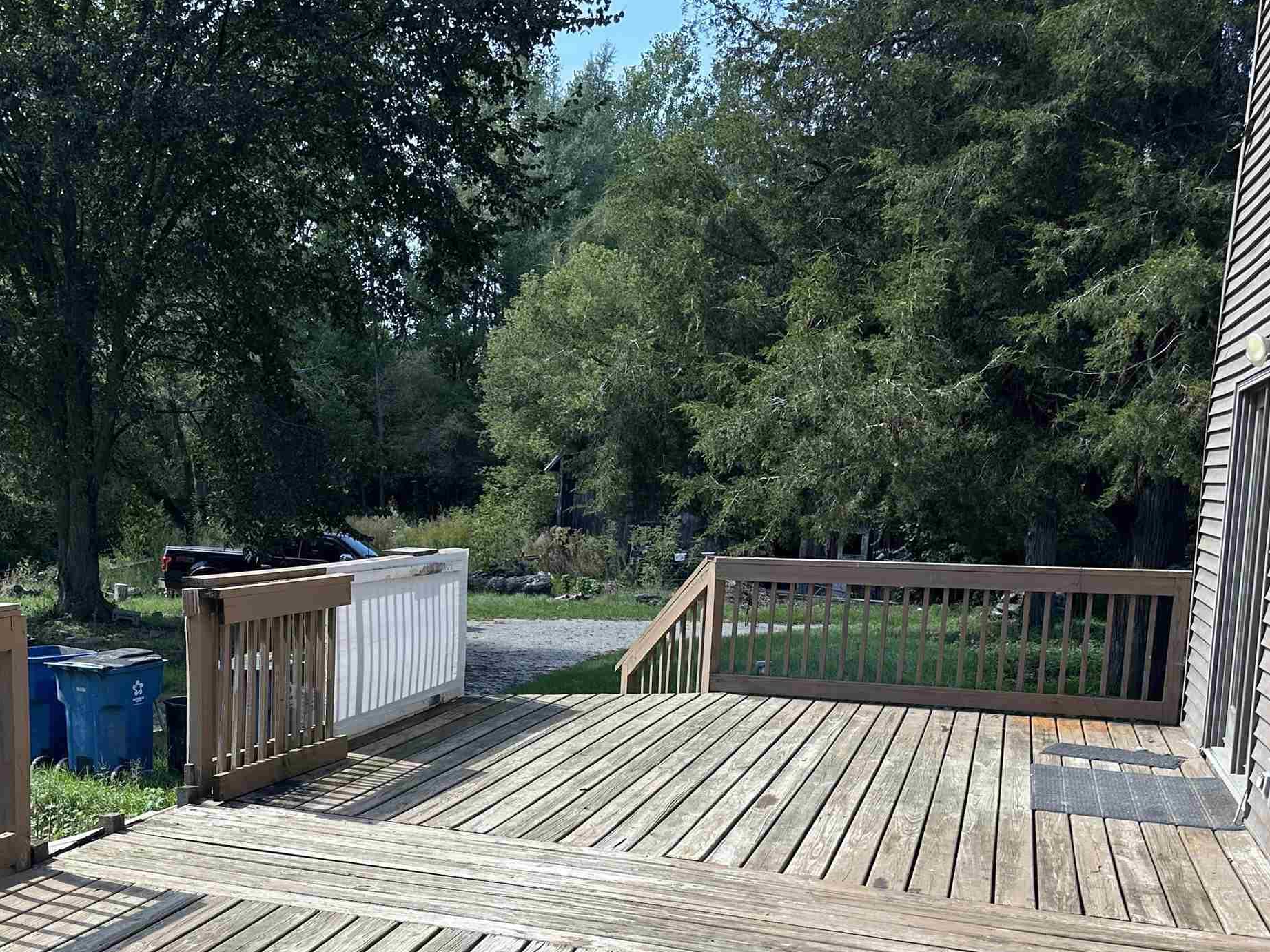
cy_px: 660
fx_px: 1467
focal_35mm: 40
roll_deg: -1.5
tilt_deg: -7.5
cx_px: 362
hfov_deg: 45.6
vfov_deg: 35.5
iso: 80
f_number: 1.78
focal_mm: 6.86
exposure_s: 1/1095
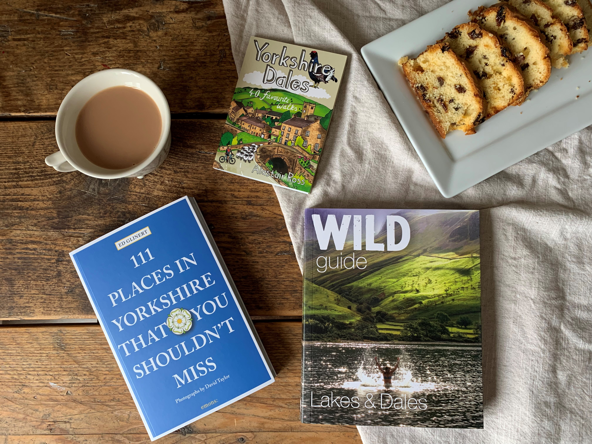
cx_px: 296
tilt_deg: -84.6
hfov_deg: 67.3
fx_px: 445
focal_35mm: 26
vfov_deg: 53.1
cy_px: 222
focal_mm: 4.25
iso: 125
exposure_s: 1/60
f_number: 1.8
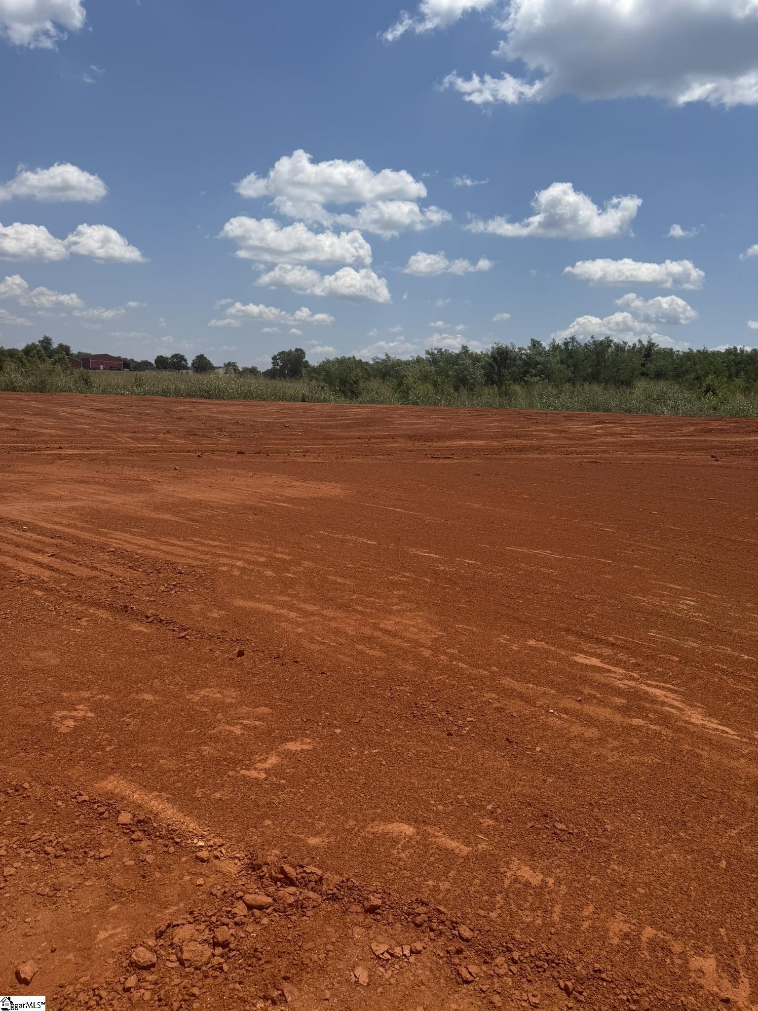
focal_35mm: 24
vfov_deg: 71.6
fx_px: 701
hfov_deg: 56.8
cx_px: 379
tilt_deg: -11.9
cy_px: 506
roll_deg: -3.2
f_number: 1.78
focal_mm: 6.76
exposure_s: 1/8130
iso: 80
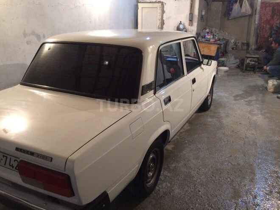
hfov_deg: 61.7
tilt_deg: -18.4
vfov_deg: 48.2
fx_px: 235
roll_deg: +1.5
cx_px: 140
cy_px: 105
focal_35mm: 29
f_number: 2.2
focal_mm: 4.15
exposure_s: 1/33
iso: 320
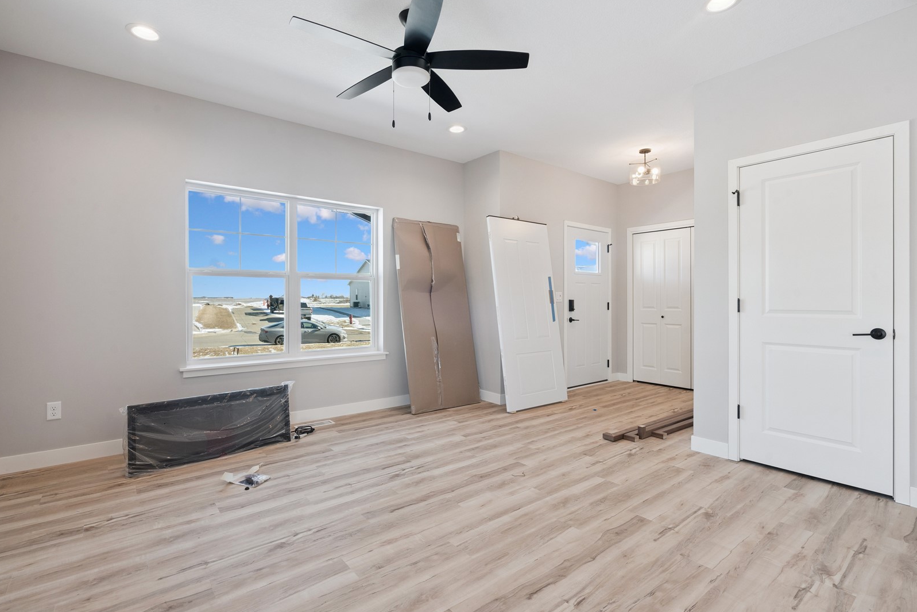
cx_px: 444
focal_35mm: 17
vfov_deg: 70.4
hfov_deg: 93.2
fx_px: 433
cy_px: 299
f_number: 10
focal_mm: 16
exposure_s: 1/25
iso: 400
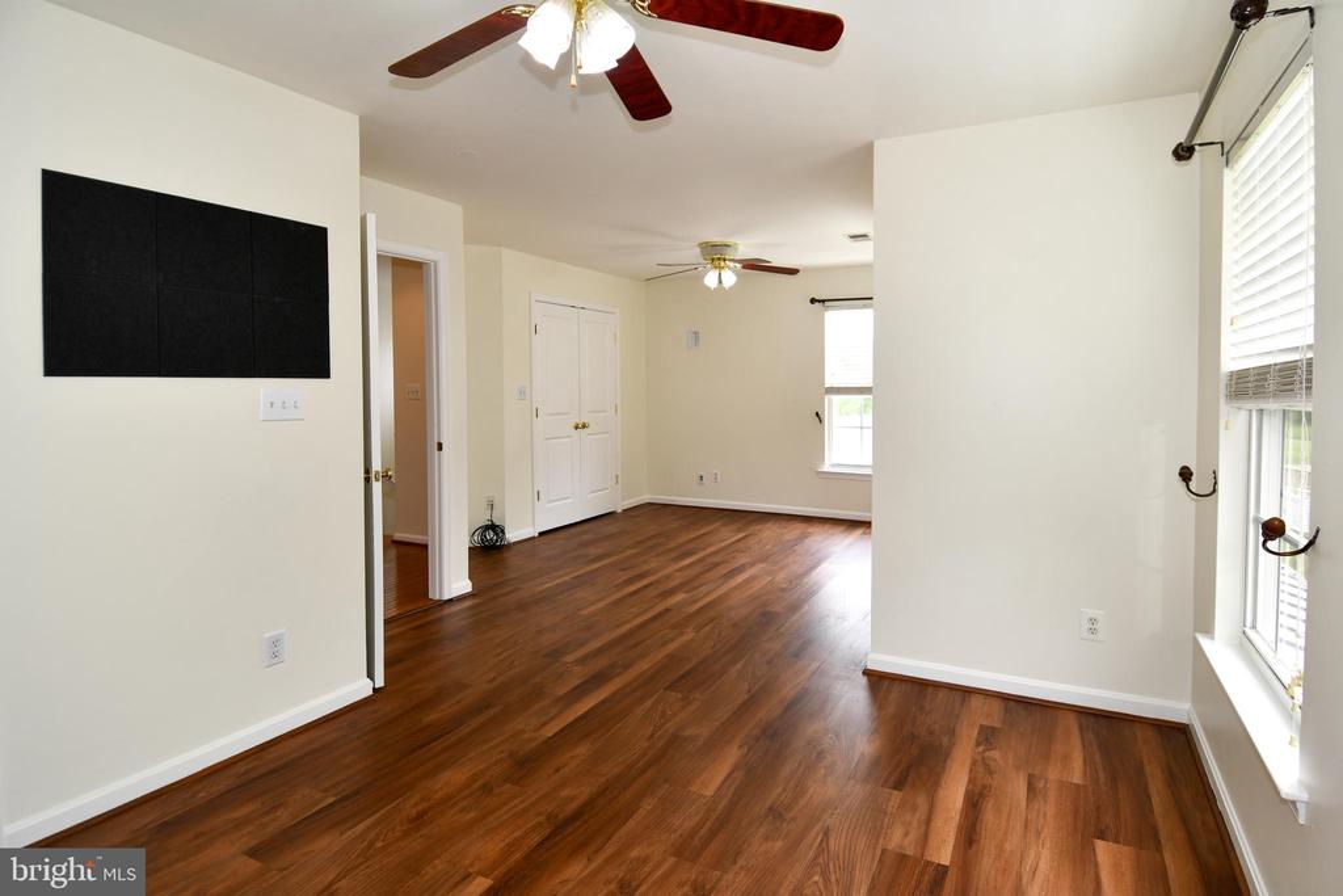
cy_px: 448
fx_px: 672
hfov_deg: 90.0
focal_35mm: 18
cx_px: 672
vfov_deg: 67.4
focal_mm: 12
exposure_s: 1/100
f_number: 5
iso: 200
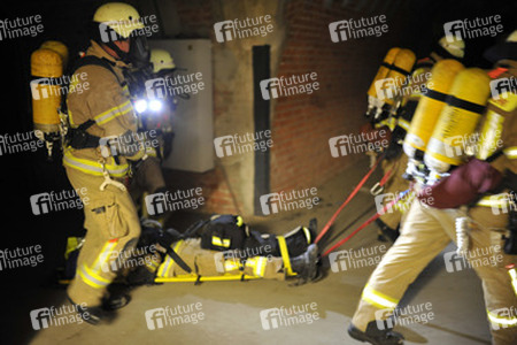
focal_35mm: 35
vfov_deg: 37.9
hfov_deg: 54.4
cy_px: 172
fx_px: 503
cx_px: 258
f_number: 1.4
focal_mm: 35
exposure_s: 1/50
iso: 2000
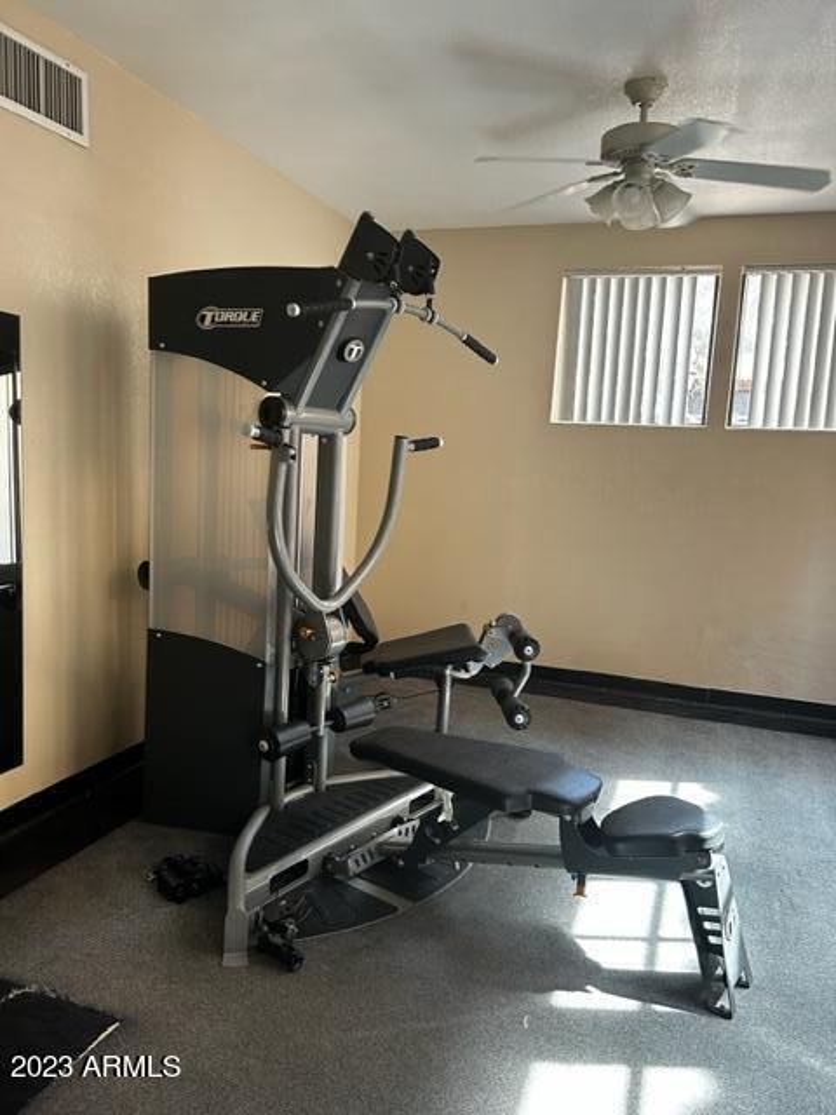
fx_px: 837
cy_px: 558
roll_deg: -3.7
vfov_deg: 67.3
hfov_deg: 53.1
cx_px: 418
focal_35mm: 26
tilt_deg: -7.3
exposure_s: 1/103
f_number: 1.5
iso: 125
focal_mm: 5.7
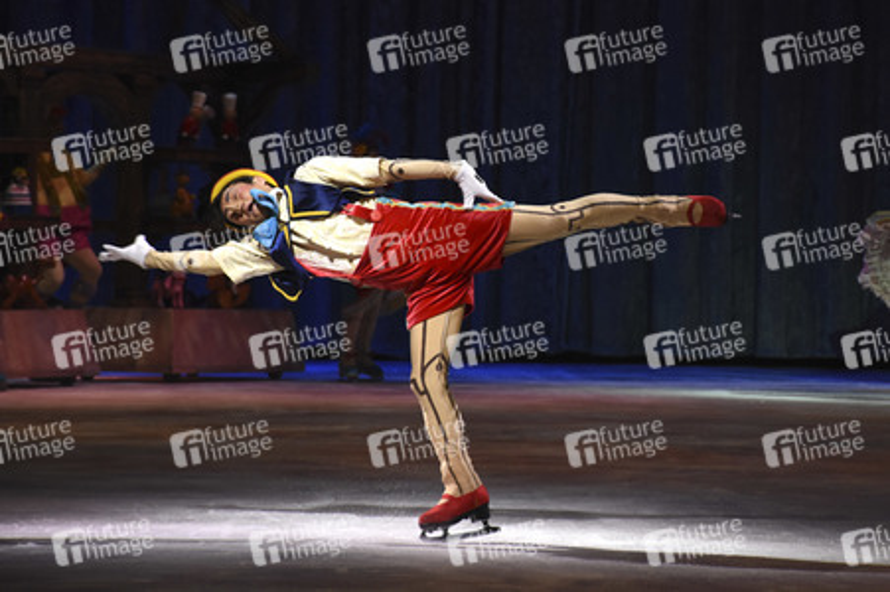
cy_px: 296
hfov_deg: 13.0
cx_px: 445
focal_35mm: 158
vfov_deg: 8.7
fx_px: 3891
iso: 1600
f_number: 5.6
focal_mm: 105
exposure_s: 1/250
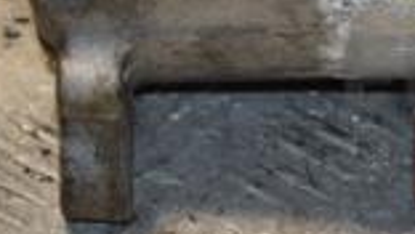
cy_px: -279
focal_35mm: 423
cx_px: 295
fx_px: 4658
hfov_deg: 5.1
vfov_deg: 2.9
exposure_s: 1/200
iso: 800
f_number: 9
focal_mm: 70
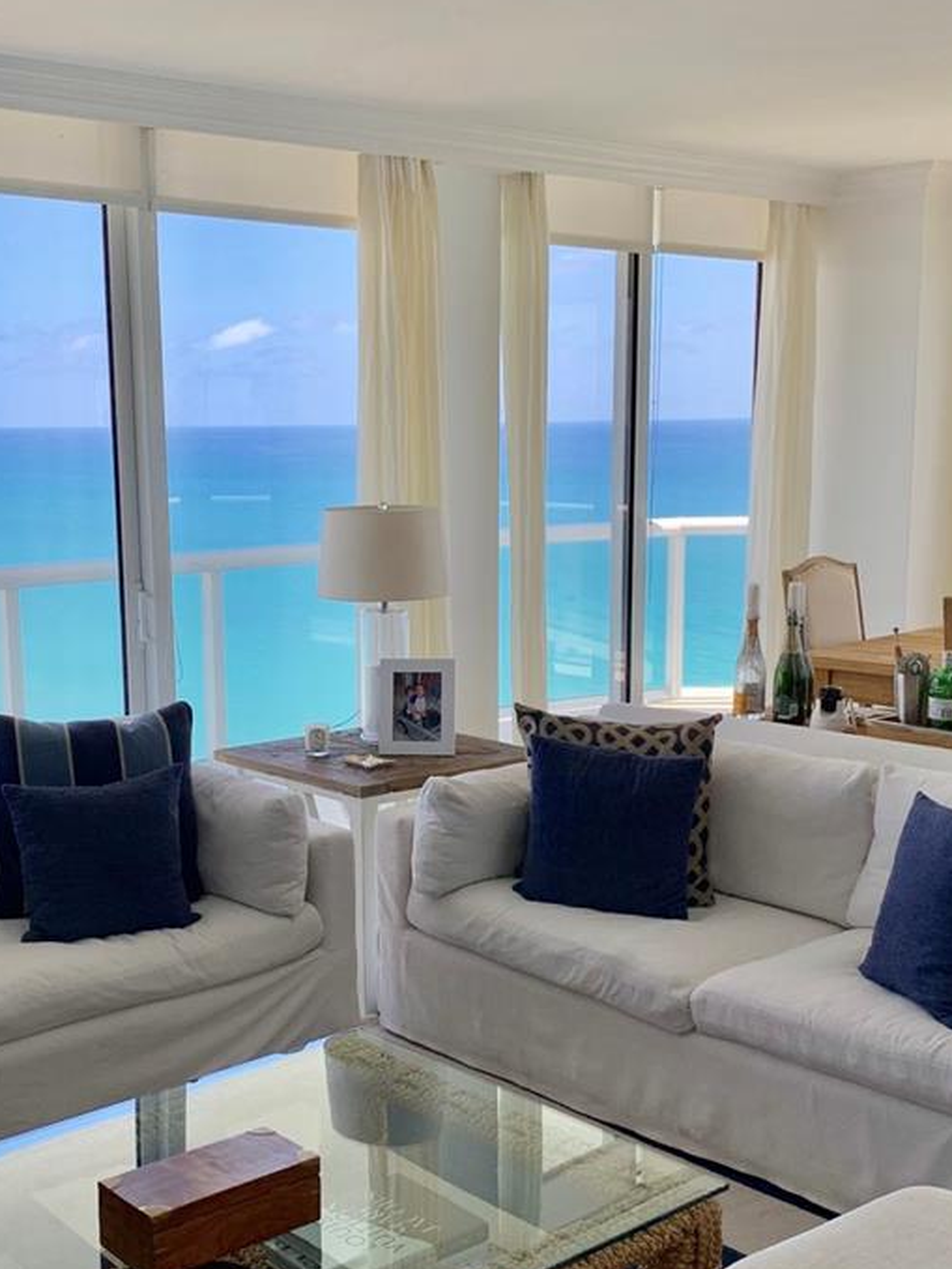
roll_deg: +0.7
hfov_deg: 31.4
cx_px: 382
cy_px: 739
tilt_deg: -10.1
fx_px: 1686
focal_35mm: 46
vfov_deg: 41.1
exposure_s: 1/225
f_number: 1.8
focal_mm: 4.25
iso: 25
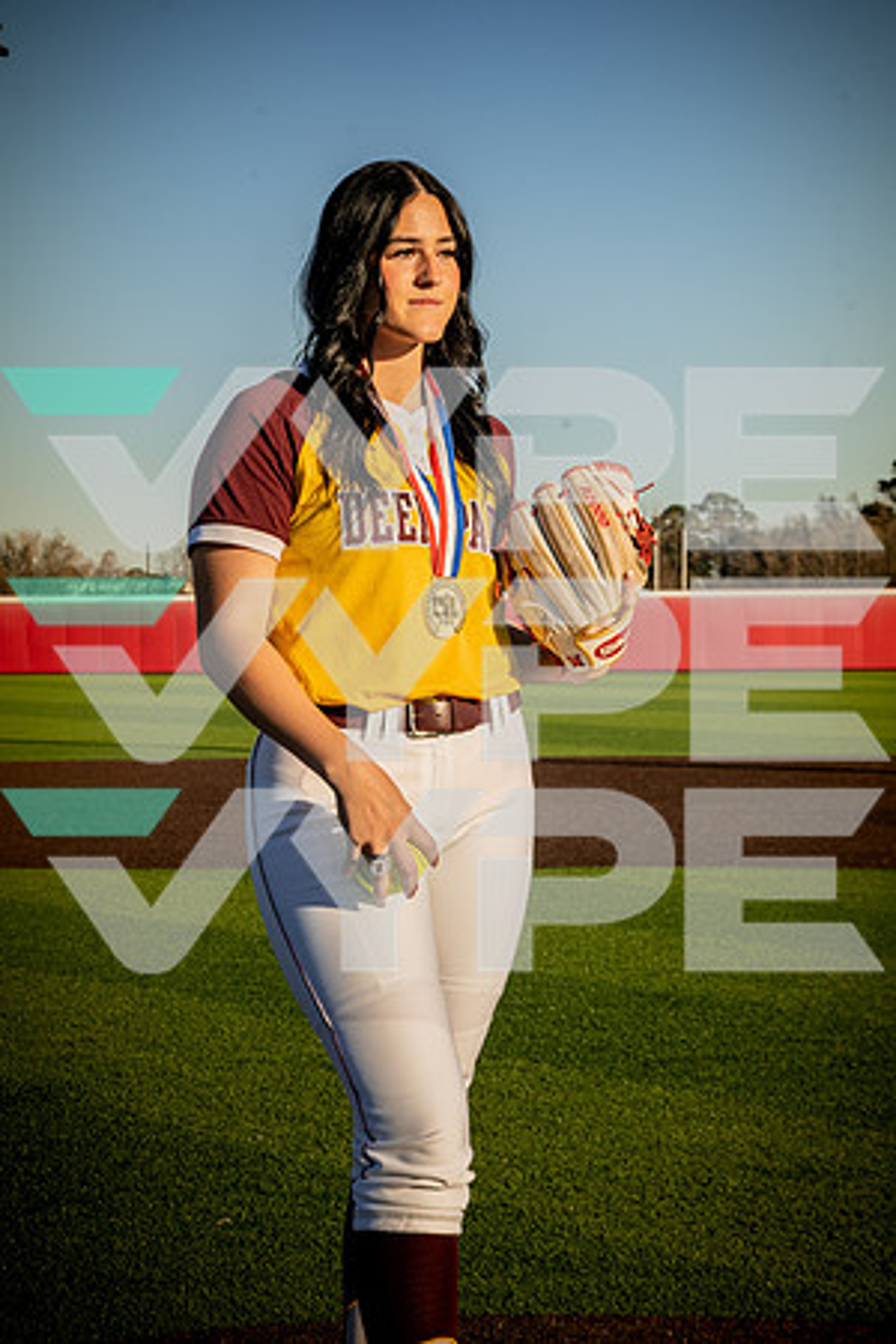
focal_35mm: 70
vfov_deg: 28.8
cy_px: 672
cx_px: 448
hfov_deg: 19.5
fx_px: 2613
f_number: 10
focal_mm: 70
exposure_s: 1/250
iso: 125
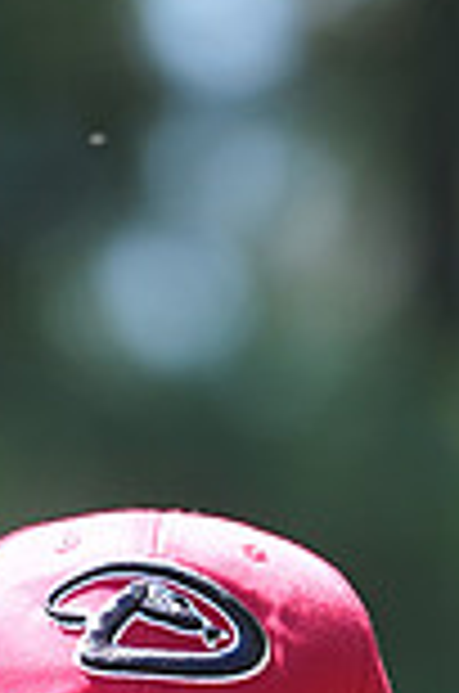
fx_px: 14484
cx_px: 189
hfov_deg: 1.8
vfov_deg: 2.7
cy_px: 1166
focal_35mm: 754
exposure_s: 1/320
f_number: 4.5
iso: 200
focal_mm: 200
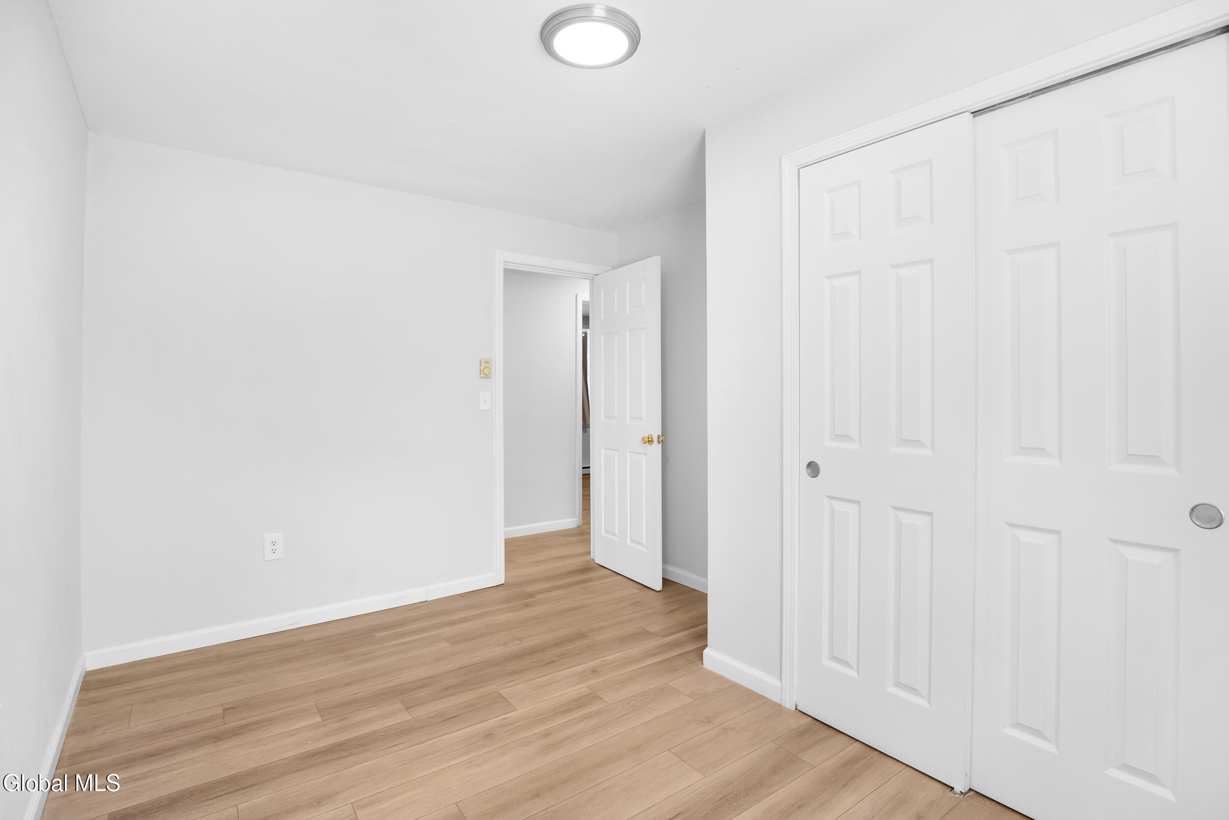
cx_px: 614
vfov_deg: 73.8
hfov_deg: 96.7
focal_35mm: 16
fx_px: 546
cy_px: 410
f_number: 4.5
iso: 250
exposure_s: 1/100
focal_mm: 16
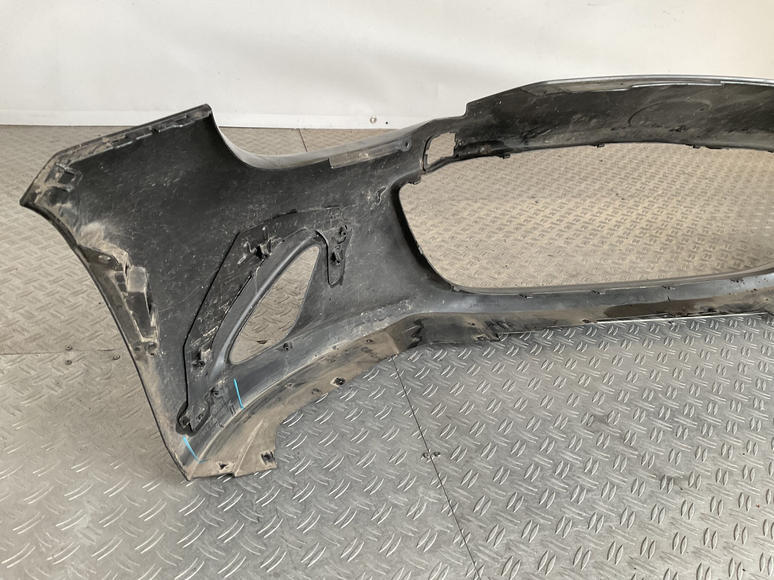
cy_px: 290
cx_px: 387
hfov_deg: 61.7
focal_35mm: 29
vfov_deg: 48.2
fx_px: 648
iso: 50
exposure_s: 1/60
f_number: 1.8
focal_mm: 3
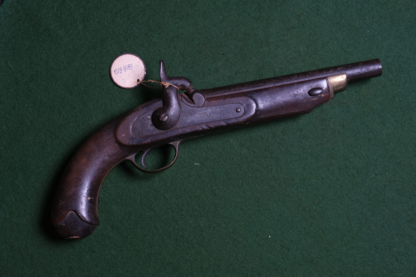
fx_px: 820
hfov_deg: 28.5
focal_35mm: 71
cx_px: 208
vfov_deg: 19.2
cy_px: 138
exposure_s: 1/160
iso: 320
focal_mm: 47
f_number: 5
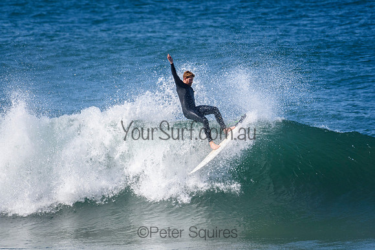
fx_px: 7815
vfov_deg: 1.8
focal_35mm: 750
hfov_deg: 2.7
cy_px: 125
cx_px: 188
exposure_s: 1/4000
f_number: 5.6
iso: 640
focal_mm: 500
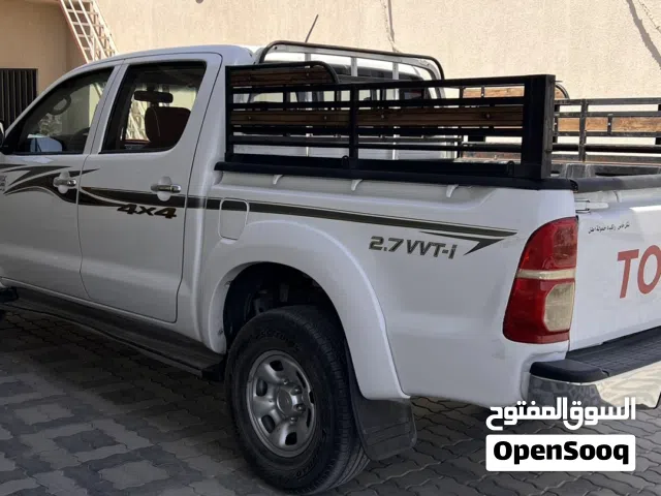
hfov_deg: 67.3
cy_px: 248
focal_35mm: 26
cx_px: 330
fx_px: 496
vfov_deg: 53.1
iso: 50
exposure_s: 1/3356
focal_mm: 5.7
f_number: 1.5
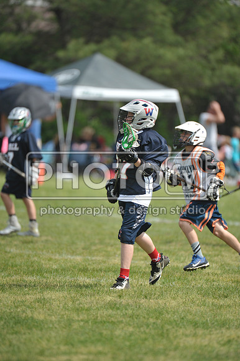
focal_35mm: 400
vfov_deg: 5.2
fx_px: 4004
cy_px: 180
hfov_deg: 3.4
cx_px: 120
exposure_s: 1/3200
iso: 640
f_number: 4
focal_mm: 400
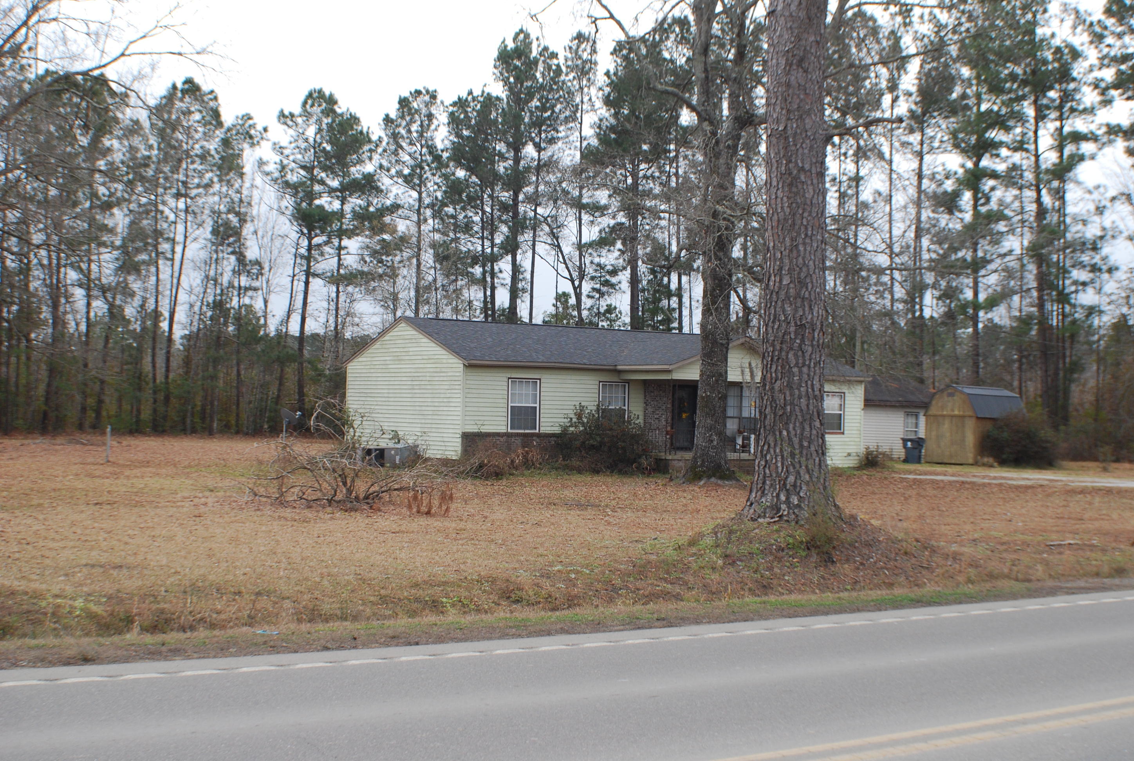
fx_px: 1894
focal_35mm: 60
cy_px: 380
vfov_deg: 22.7
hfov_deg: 33.3
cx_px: 567
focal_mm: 40
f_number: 8
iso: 400
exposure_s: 1/250
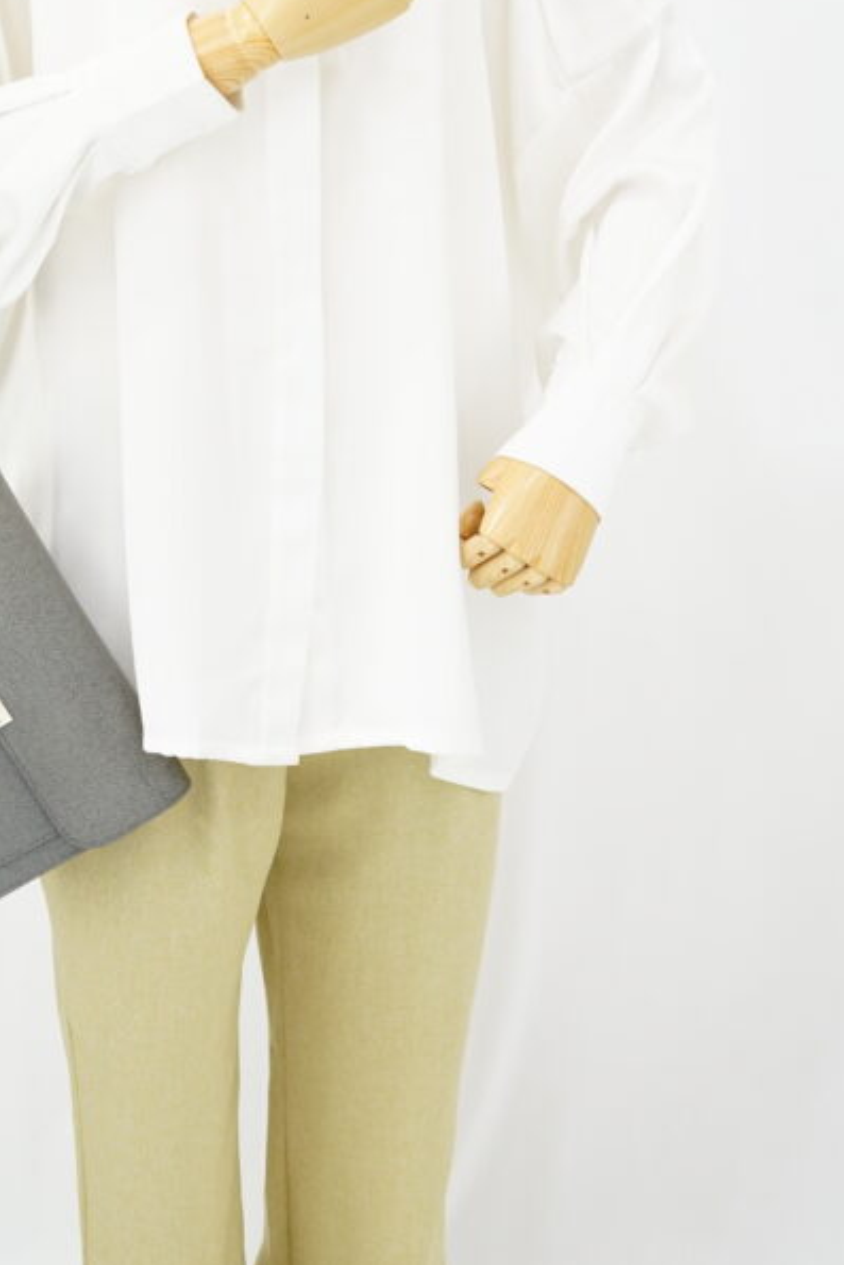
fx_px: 3022
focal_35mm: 86
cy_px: 257
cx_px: 214
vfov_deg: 23.3
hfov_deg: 15.8
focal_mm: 50
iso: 640
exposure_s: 1/8
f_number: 6.3
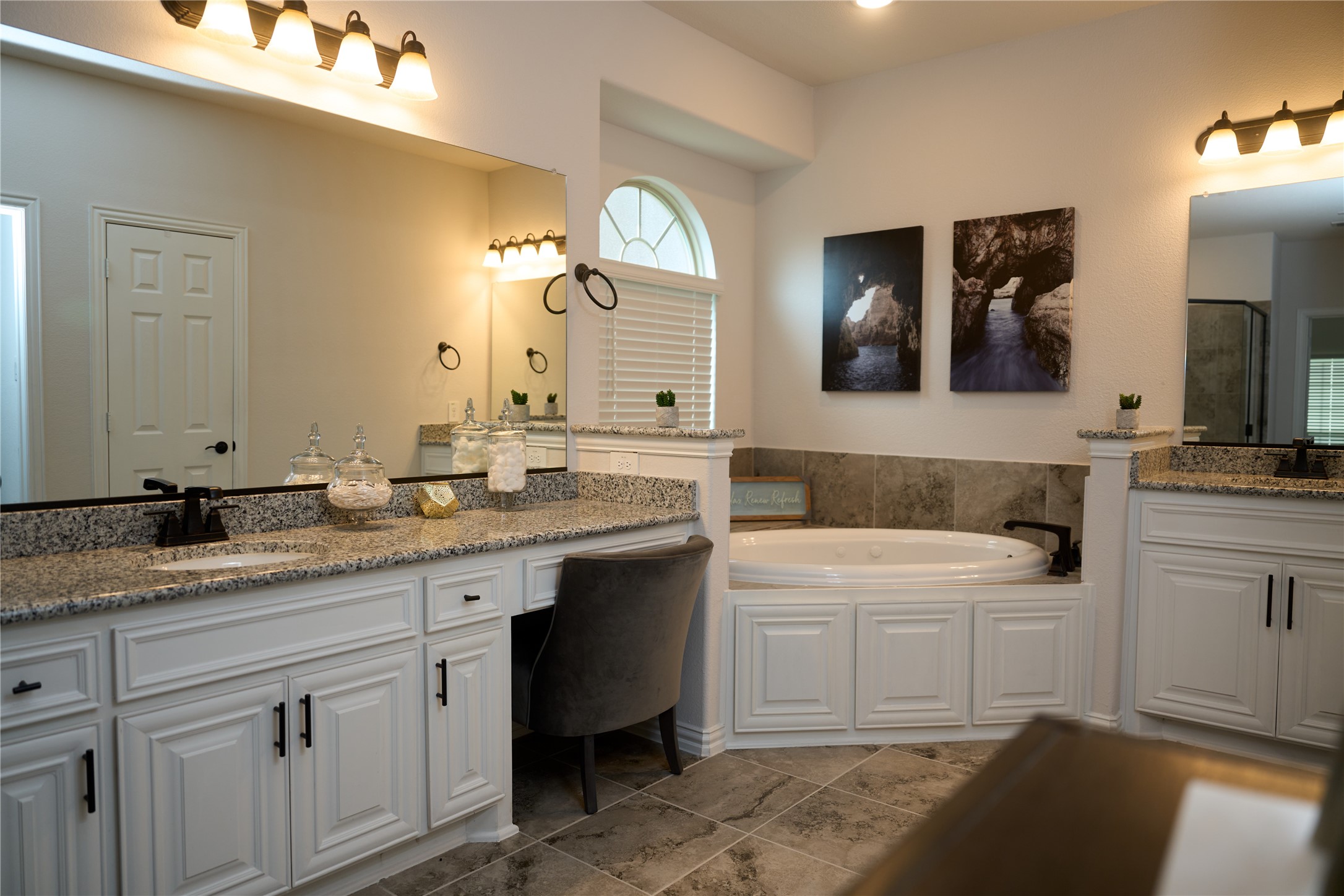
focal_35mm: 24
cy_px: 448
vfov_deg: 53.1
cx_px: 672
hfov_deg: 73.7
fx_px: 896
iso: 320
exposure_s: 1/125
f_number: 2.8
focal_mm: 24
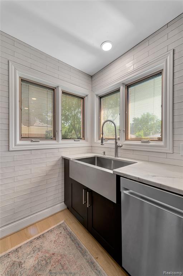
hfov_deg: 81.1
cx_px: 92
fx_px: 107
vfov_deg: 104.3
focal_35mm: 14
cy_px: 138
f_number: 9
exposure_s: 1/30
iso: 140
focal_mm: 14
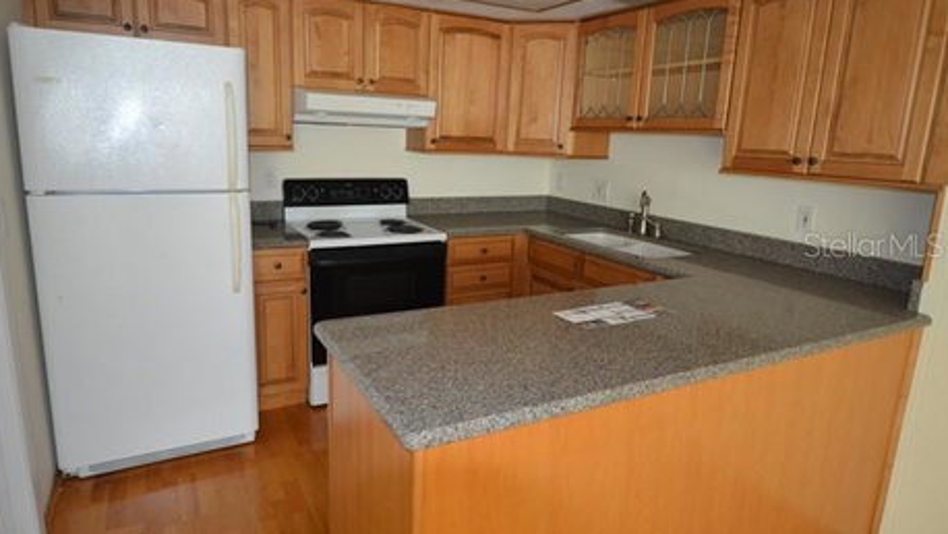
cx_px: 453
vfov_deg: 49.5
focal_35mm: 23
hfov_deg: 78.6
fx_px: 578
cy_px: 244
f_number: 4
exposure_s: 1/60
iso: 900
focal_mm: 14
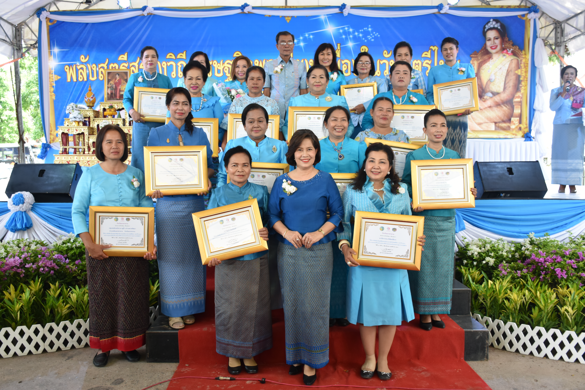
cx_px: 292
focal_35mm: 34
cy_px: 195
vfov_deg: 38.4
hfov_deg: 55.1
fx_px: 561
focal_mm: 23
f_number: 5
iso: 400
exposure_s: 1/100
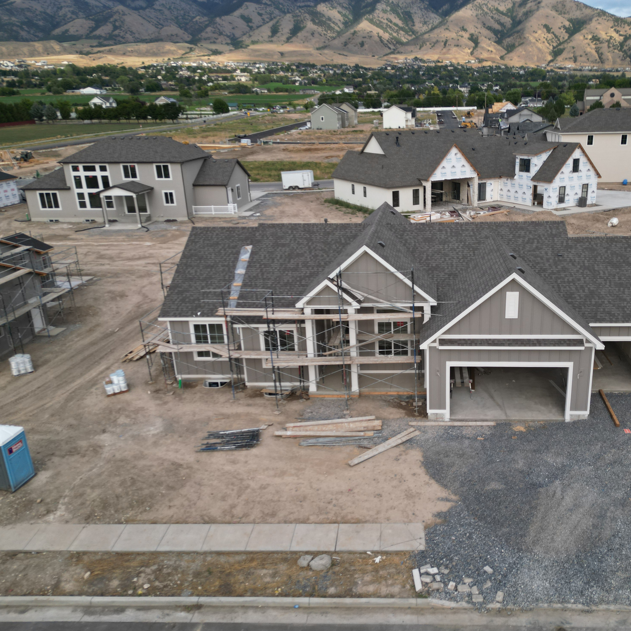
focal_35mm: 29
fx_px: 598
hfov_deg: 54.8
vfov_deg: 55.6
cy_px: 323
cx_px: 406
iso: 100
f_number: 1.7
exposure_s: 1/40
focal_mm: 6.72
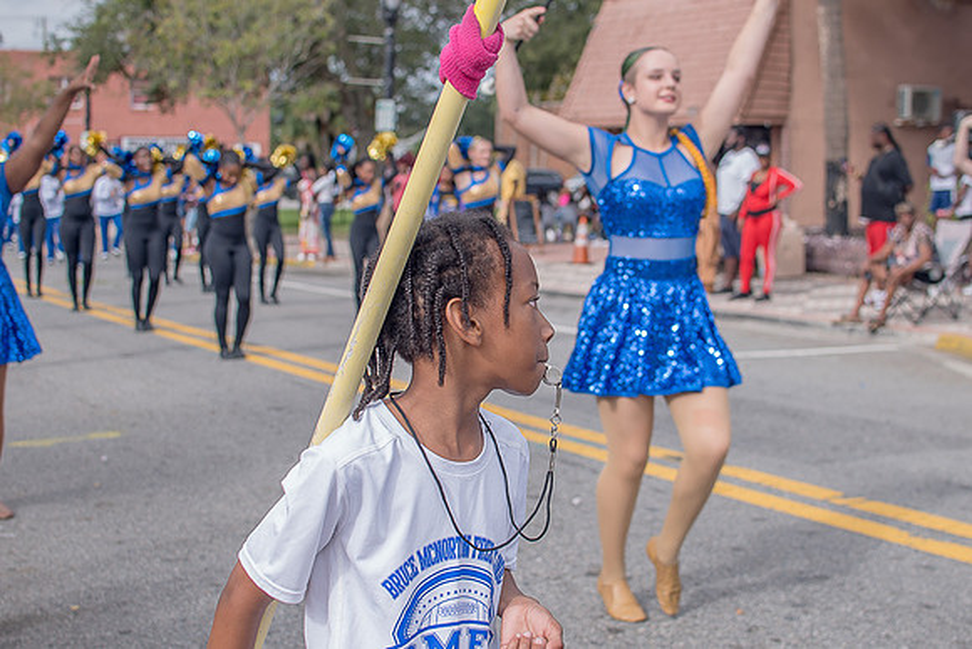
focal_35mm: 52
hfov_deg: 38.2
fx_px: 1404
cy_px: 324
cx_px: 486
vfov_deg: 26.0
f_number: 4
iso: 100
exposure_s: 1/500
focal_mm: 35
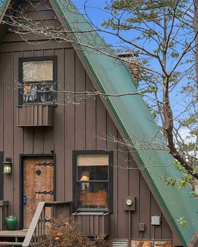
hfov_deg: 18.3
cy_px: 168
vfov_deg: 22.9
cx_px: 39
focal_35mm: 83
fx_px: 608
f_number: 8
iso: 250
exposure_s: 1/250
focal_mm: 32
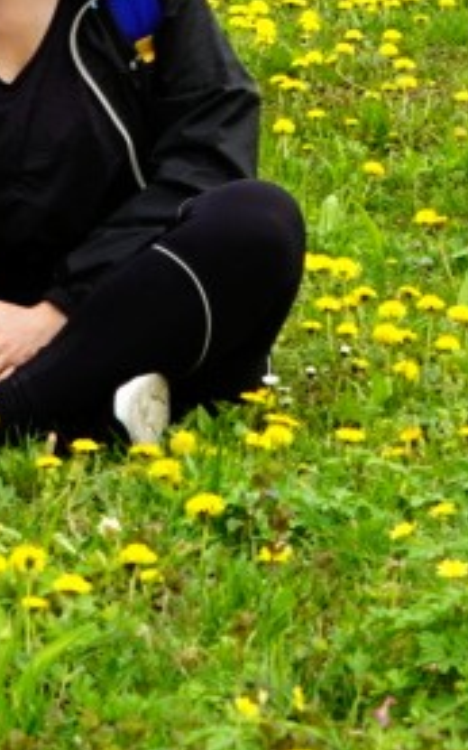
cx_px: 633
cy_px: -366
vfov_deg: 7.0
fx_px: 6064
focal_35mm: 297
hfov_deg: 4.4
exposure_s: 1/100
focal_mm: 50
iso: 100
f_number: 5.6
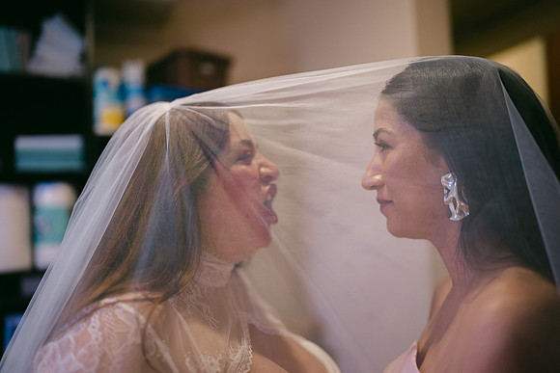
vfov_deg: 37.9
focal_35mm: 35
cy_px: 186
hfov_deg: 54.4
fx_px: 545
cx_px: 280
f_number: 1.2
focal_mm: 35
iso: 320
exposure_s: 1/320
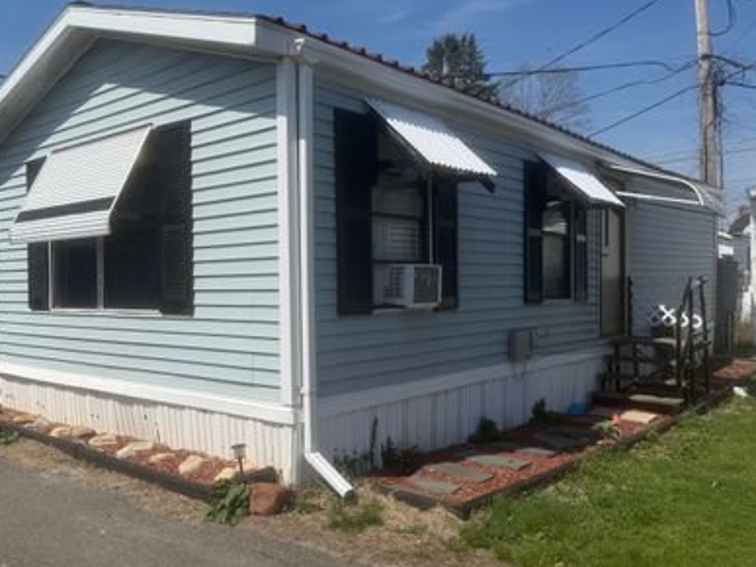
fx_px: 677
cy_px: 281
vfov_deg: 45.4
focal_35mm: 31
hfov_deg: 57.8
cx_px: 293
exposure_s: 1/9091
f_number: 1.78
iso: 80
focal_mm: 6.76
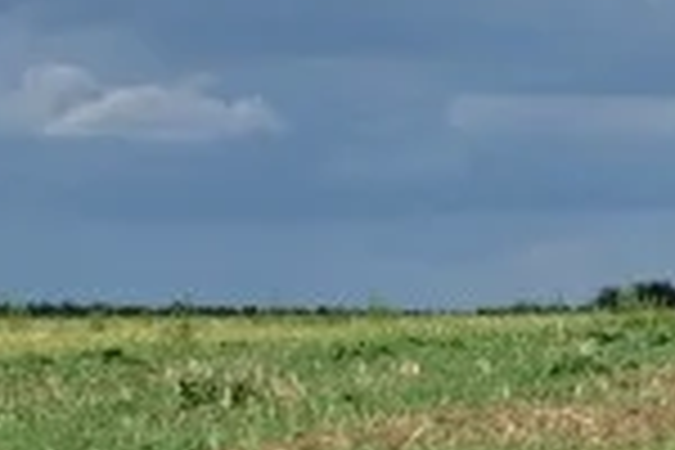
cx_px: 2259
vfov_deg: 2.7
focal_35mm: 504
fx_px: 9449
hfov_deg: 3.9
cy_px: -108
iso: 100
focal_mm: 70
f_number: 8
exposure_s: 1/500
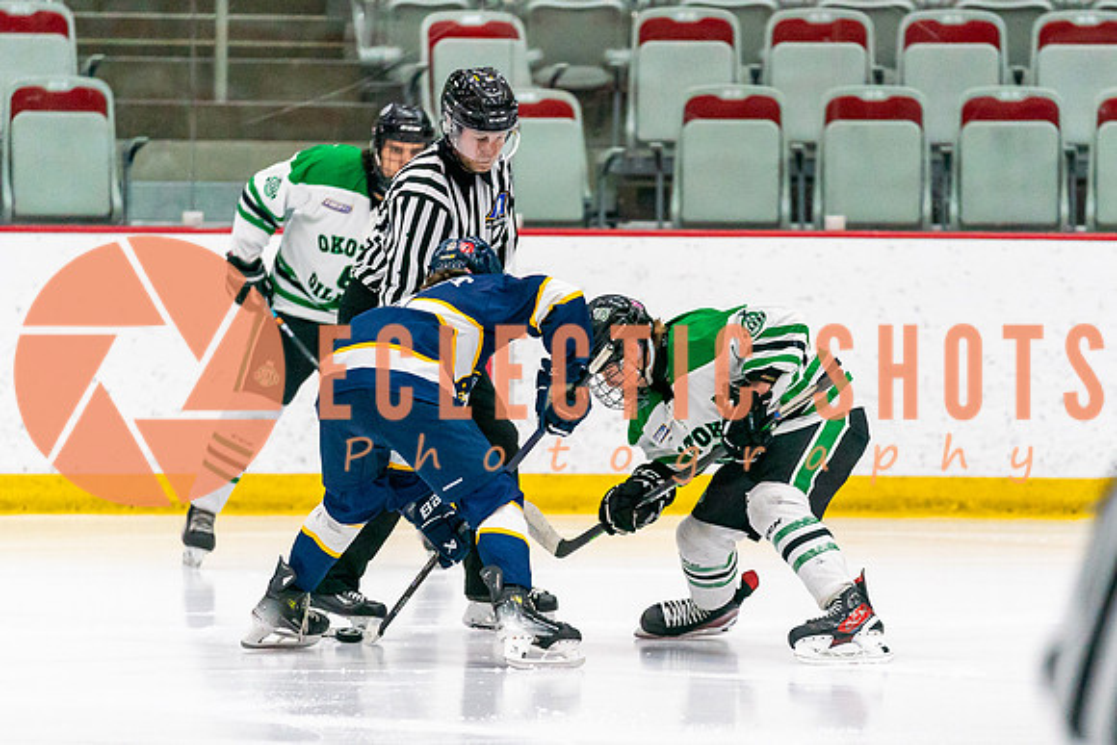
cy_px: 511
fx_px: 10288
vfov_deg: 4.1
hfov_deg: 6.2
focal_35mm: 332
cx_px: 575
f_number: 2.8
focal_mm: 200
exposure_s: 1/1250
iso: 3200
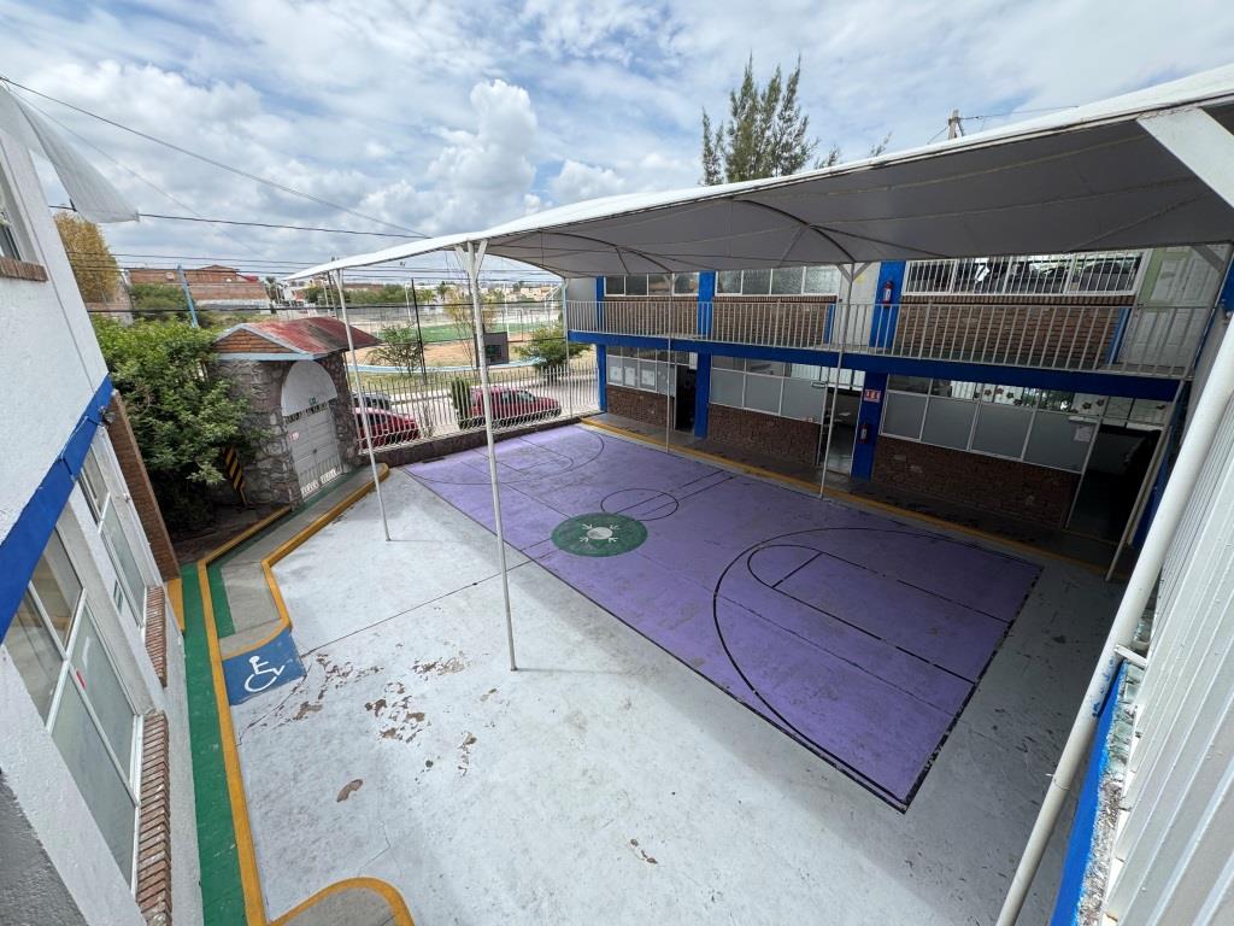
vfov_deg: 85.7
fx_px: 499
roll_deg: +0.6
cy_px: 463
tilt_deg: -20.6
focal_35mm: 14
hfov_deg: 102.1
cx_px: 617
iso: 50
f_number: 2.2
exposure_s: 1/1449
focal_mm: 2.22
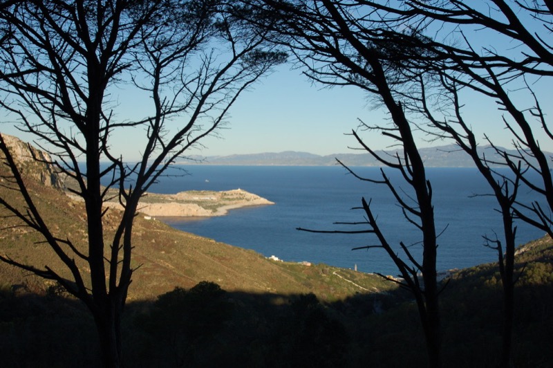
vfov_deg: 31.8
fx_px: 645
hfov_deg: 46.4
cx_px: 276
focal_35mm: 42
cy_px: 184
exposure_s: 1/500
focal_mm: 28
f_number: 11
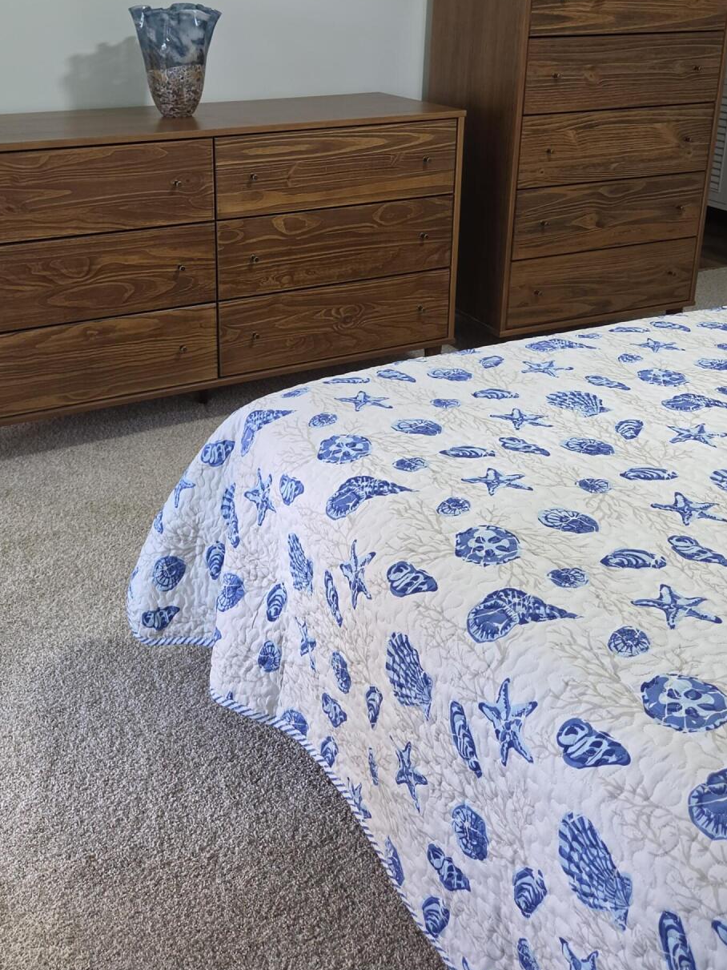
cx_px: 306
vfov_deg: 47.9
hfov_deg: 37.6
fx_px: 1064
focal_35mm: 38
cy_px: 303
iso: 320
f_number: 1.8
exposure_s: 1/120
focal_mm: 5.4
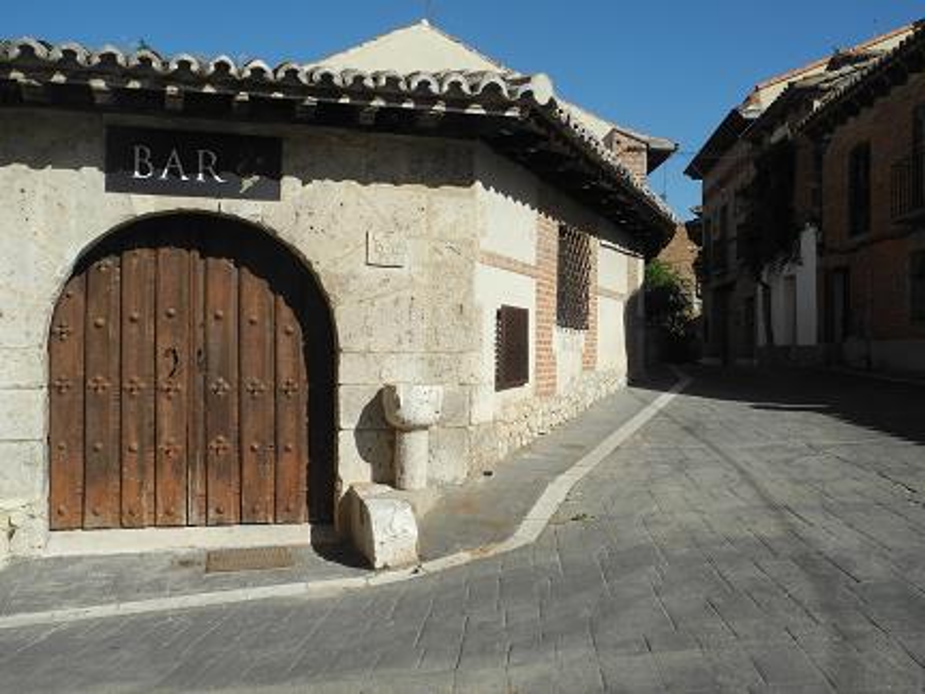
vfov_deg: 40.7
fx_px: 935
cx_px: 462
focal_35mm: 35
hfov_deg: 52.6
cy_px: 347
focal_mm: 7.4
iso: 100
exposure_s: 1/1000
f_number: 5
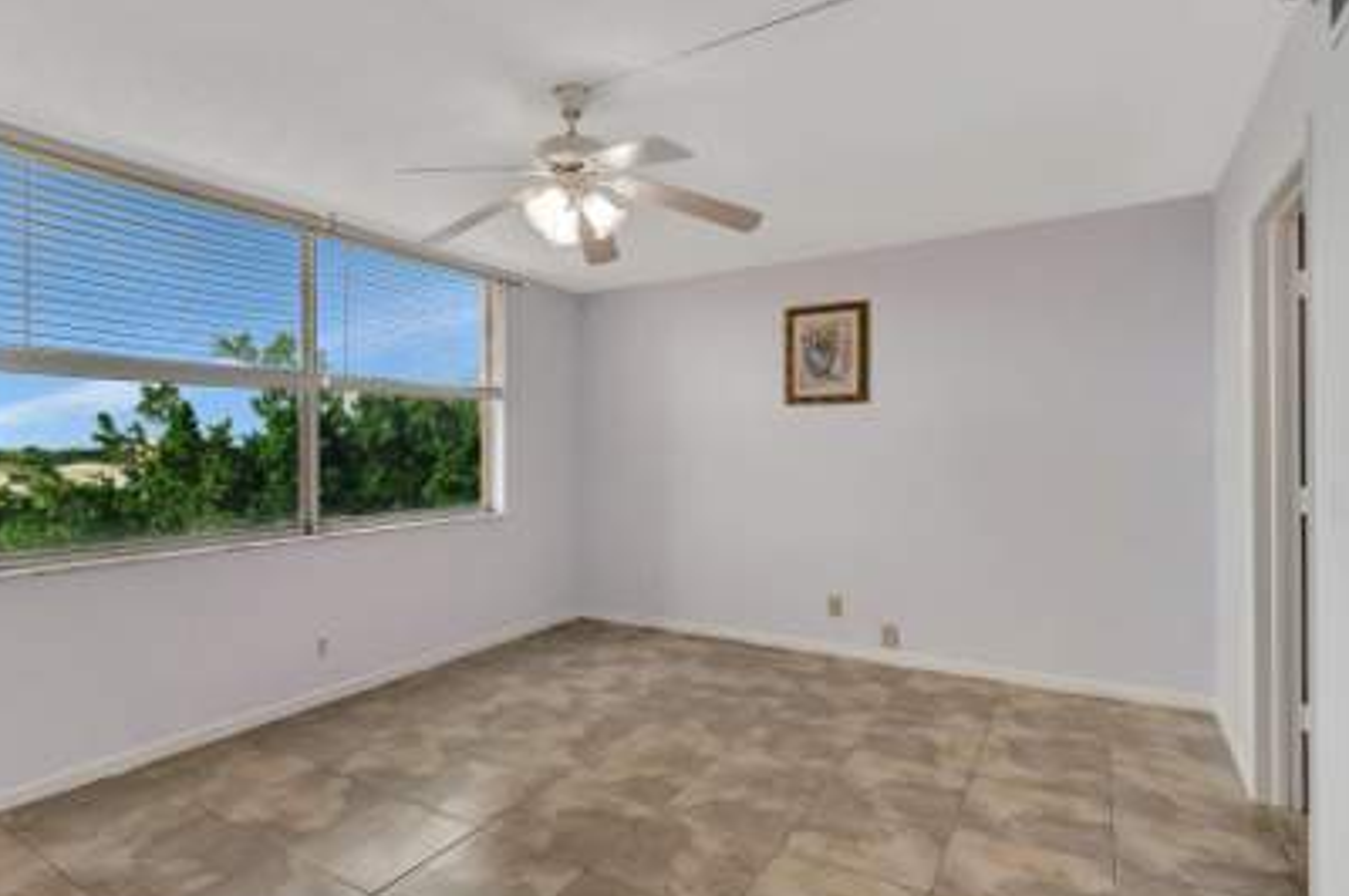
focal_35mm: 18
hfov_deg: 89.8
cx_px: 610
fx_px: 674
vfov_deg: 67.3
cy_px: 453
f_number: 8
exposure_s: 1/160
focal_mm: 10
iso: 1000
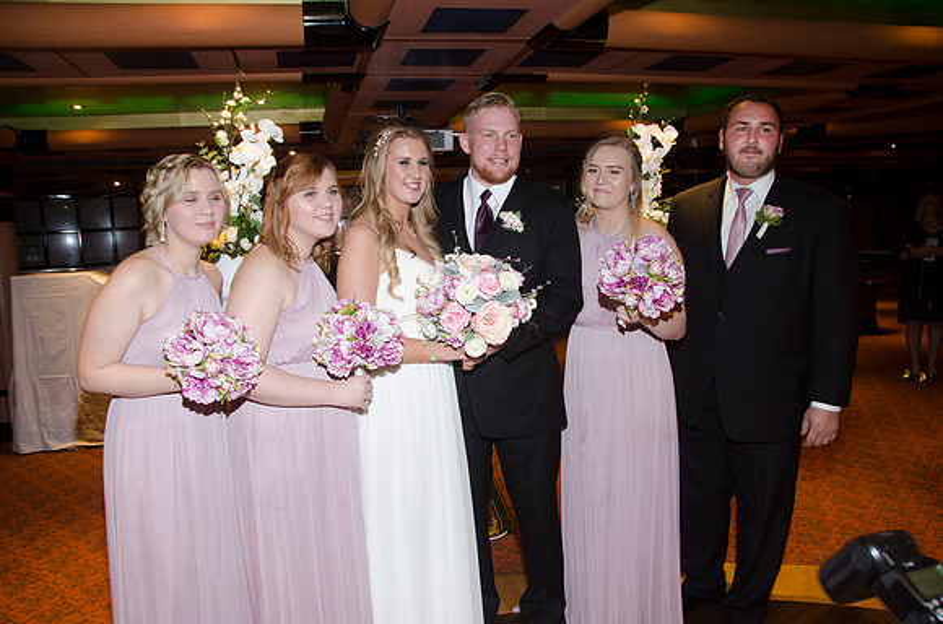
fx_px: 706
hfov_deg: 67.5
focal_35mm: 27
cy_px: 312
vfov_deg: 47.7
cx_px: 472
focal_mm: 18
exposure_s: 1/60
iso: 400
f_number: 5.6
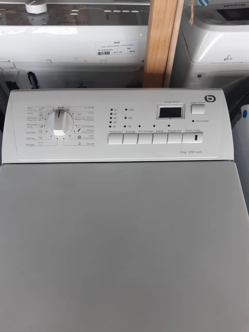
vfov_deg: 67.3
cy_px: 166
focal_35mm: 26
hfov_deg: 53.1
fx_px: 249
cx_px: 124
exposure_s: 1/120
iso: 64
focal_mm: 3.92
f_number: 1.7
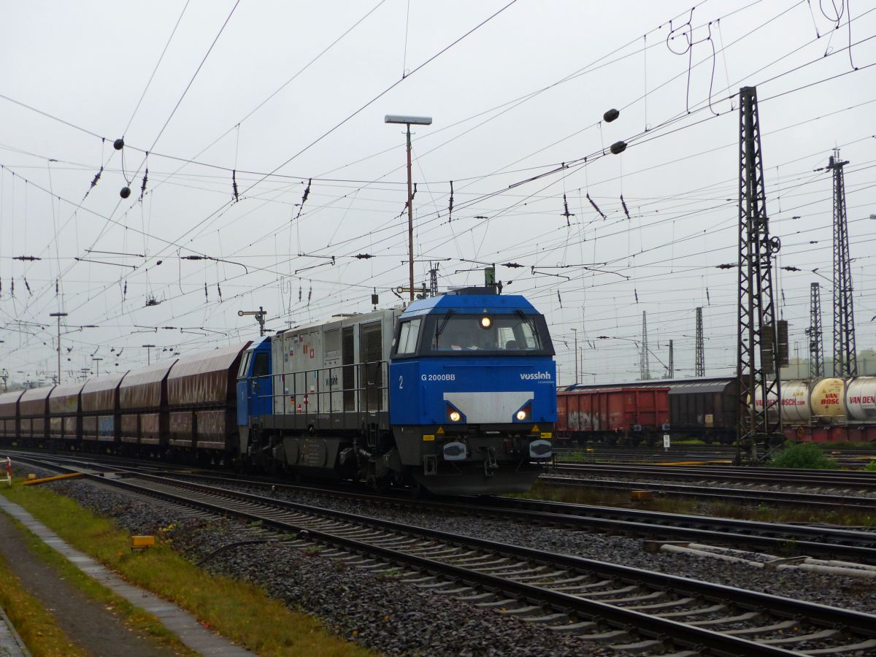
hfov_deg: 30.7
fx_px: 1594
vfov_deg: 23.3
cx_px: 438
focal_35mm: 63
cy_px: 328
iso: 160
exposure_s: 1/500
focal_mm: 11.4
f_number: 2.8
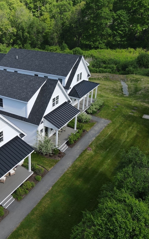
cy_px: 120
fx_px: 227
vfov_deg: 55.3
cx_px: 16
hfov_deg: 34.3
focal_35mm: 35
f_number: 2.8
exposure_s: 1/500
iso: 100
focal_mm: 4.5
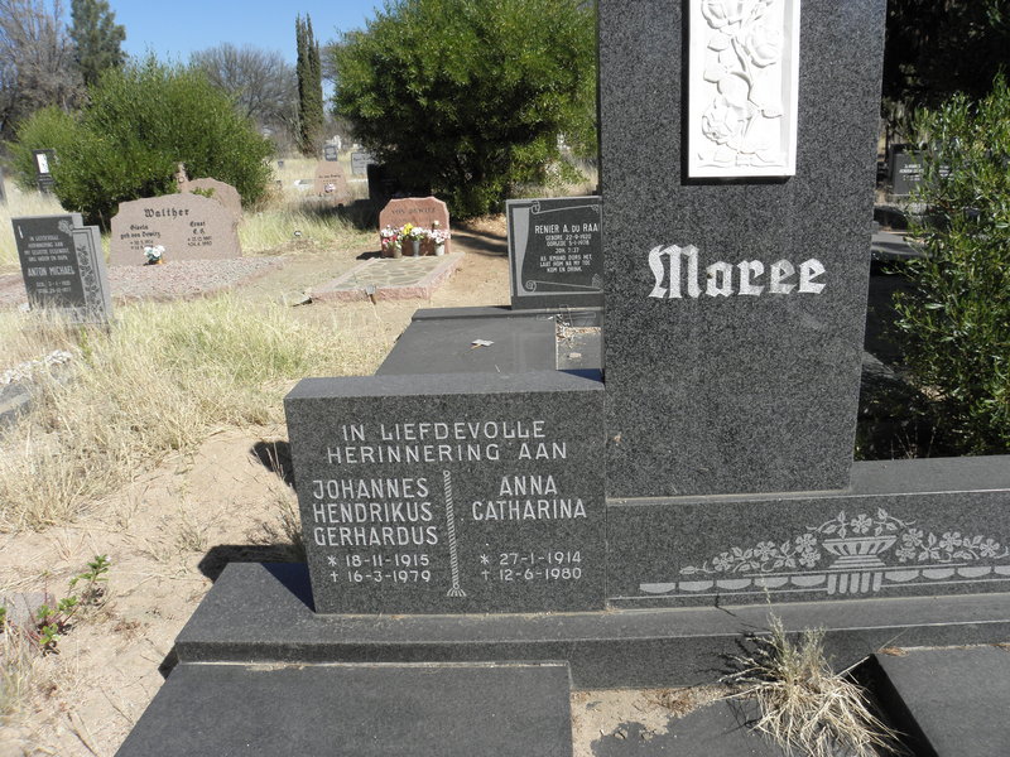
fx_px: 759
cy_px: 378
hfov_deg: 67.3
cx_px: 505
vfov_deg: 53.1
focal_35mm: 26
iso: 64
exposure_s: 1/250
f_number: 5.6
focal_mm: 4.6
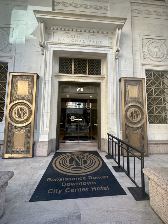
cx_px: 84
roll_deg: -0.1
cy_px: 112
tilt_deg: +6.0
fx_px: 91
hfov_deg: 85.7
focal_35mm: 14
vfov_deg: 102.1
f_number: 2.2
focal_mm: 2.22
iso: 80
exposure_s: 1/99
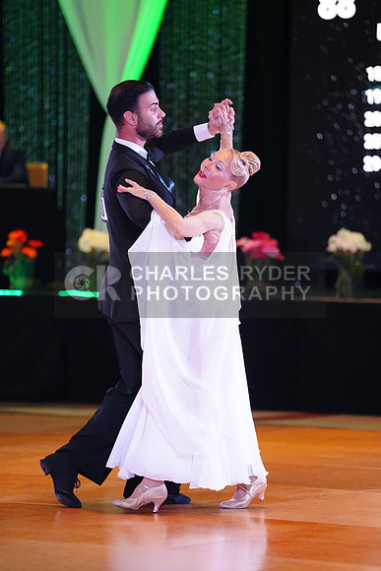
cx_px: 190
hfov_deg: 6.9
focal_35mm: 200
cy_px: 286
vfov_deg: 10.3
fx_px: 3173
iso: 5000
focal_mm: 200
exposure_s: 1/400
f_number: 2.8
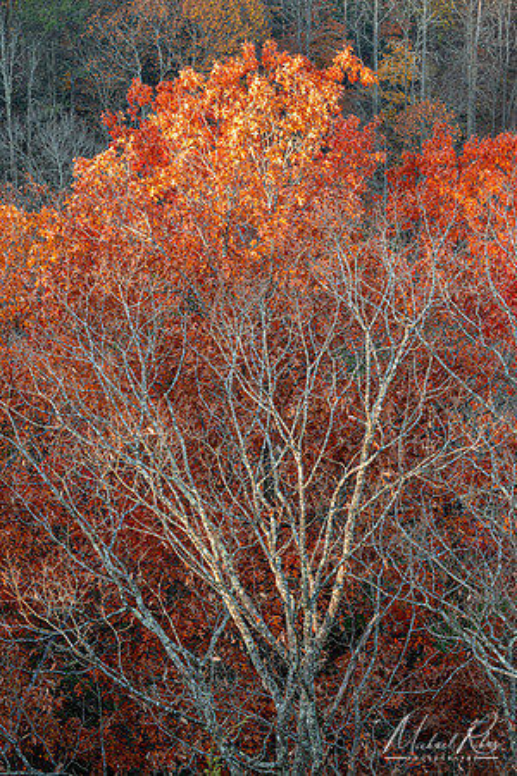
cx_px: 258
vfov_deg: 14.7
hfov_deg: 9.8
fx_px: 3005
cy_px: 388
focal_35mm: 140
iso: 100
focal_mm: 93
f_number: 11
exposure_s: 1/13
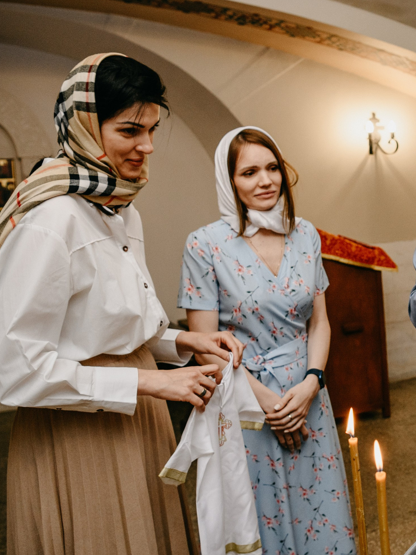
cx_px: 493
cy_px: 234
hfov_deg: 26.9
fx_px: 769
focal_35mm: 48
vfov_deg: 39.6
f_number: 3.5
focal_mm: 24
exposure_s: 1/160
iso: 640
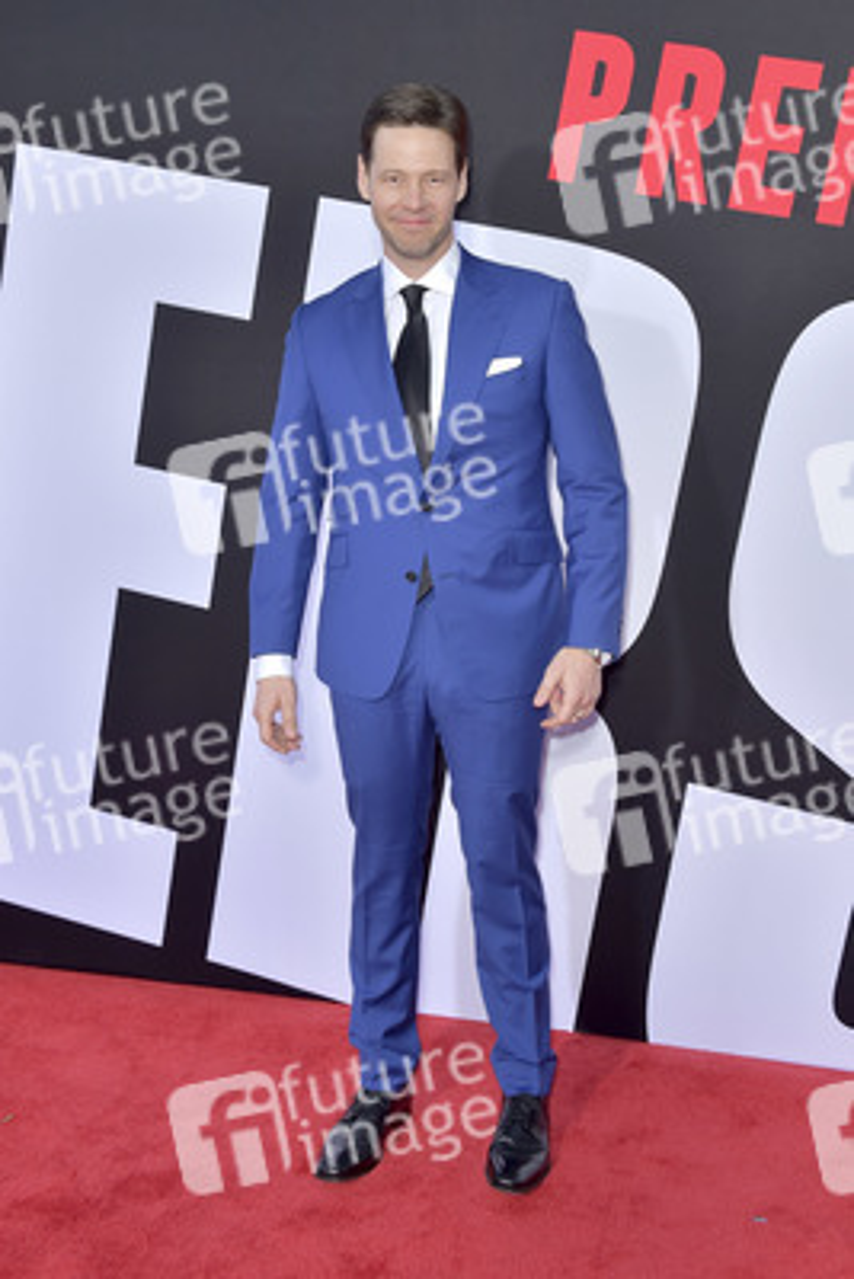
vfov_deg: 48.4
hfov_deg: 33.4
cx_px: 427
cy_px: 640
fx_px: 1422
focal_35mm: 40
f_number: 6.3
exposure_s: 1/250
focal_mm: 40
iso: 320
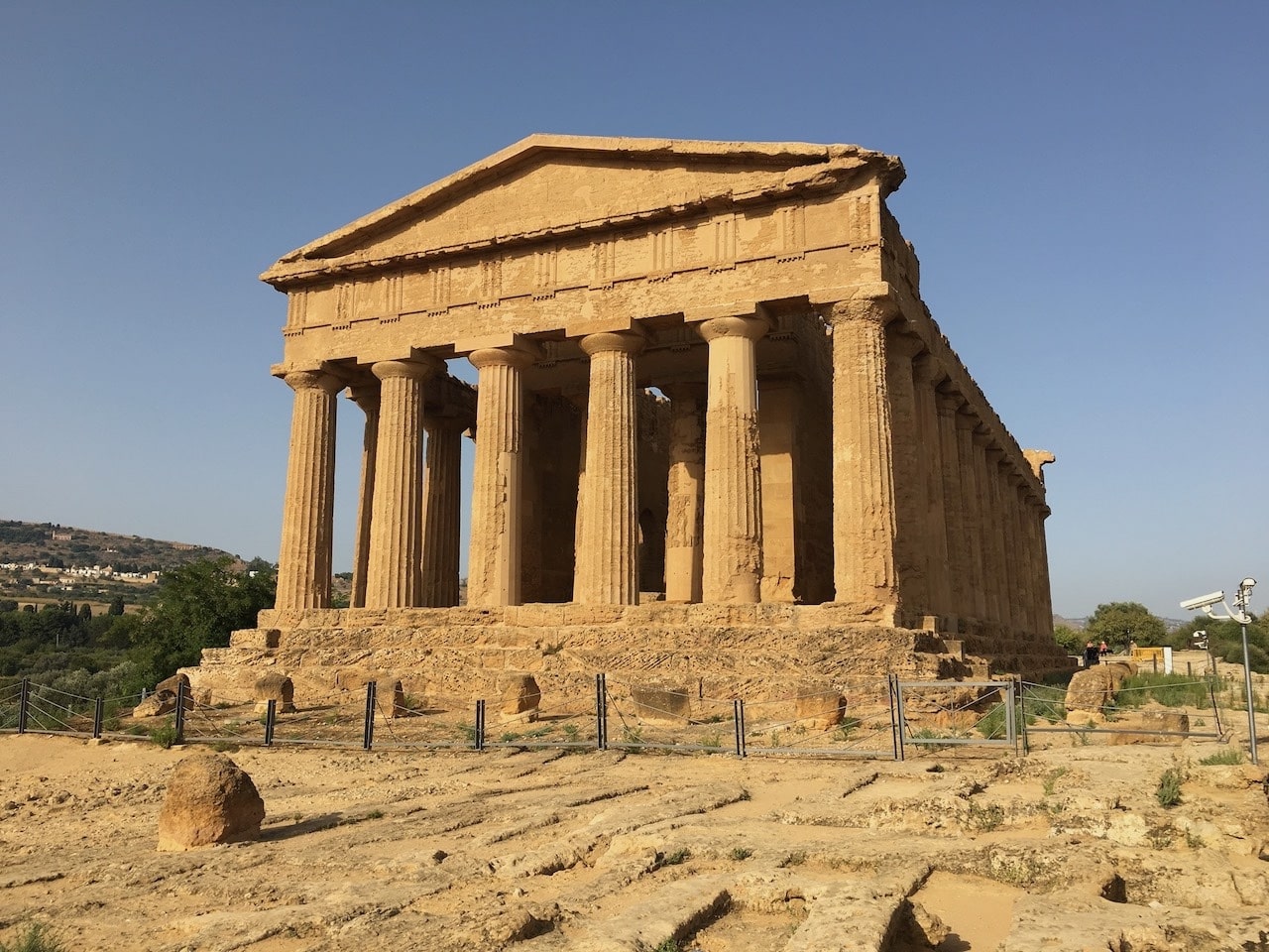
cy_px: 476
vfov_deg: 48.2
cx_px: 634
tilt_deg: +9.2
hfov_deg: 61.7
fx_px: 1063
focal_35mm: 29
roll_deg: -1.1
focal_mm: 4.15
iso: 25
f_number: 2.2
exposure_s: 1/1374
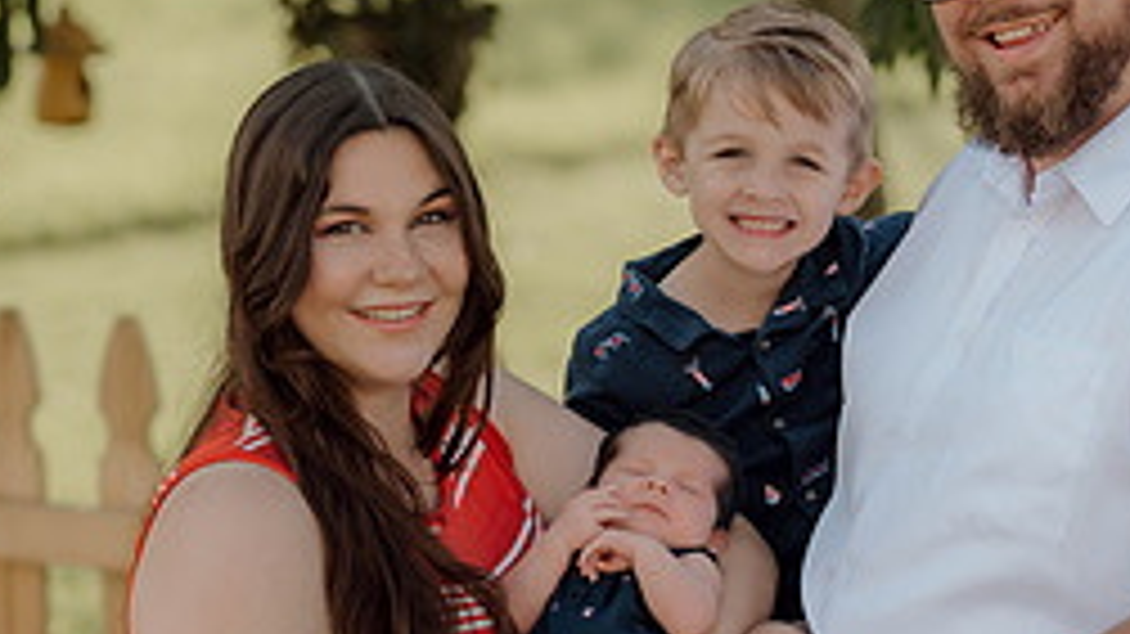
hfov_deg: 10.4
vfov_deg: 5.9
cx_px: 810
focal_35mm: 206
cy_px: 339
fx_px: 6170
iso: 80
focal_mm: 85
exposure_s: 1/320
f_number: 2.5
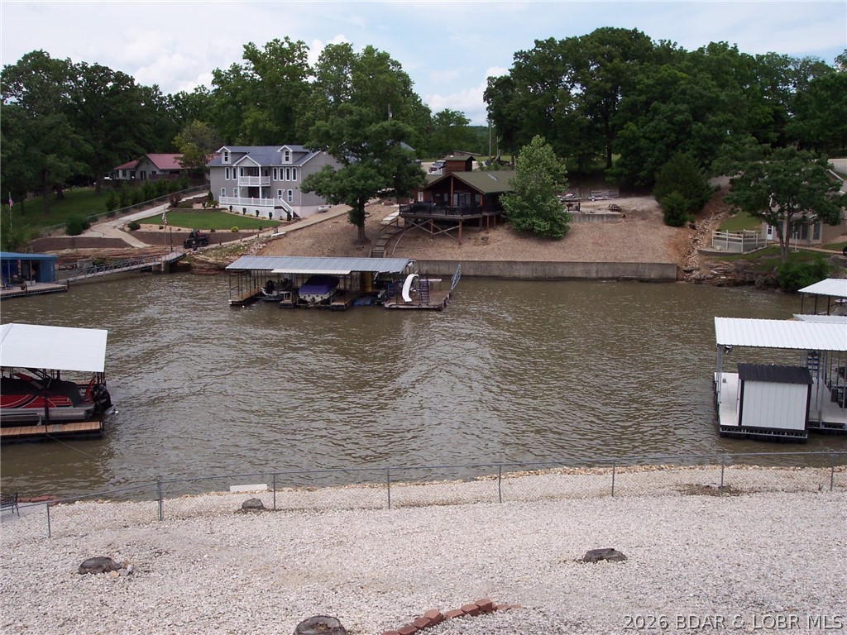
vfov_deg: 37.7
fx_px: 930
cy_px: 318
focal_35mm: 38
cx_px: 424
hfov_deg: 49.0
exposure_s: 1/700
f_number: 4.8
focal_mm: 8
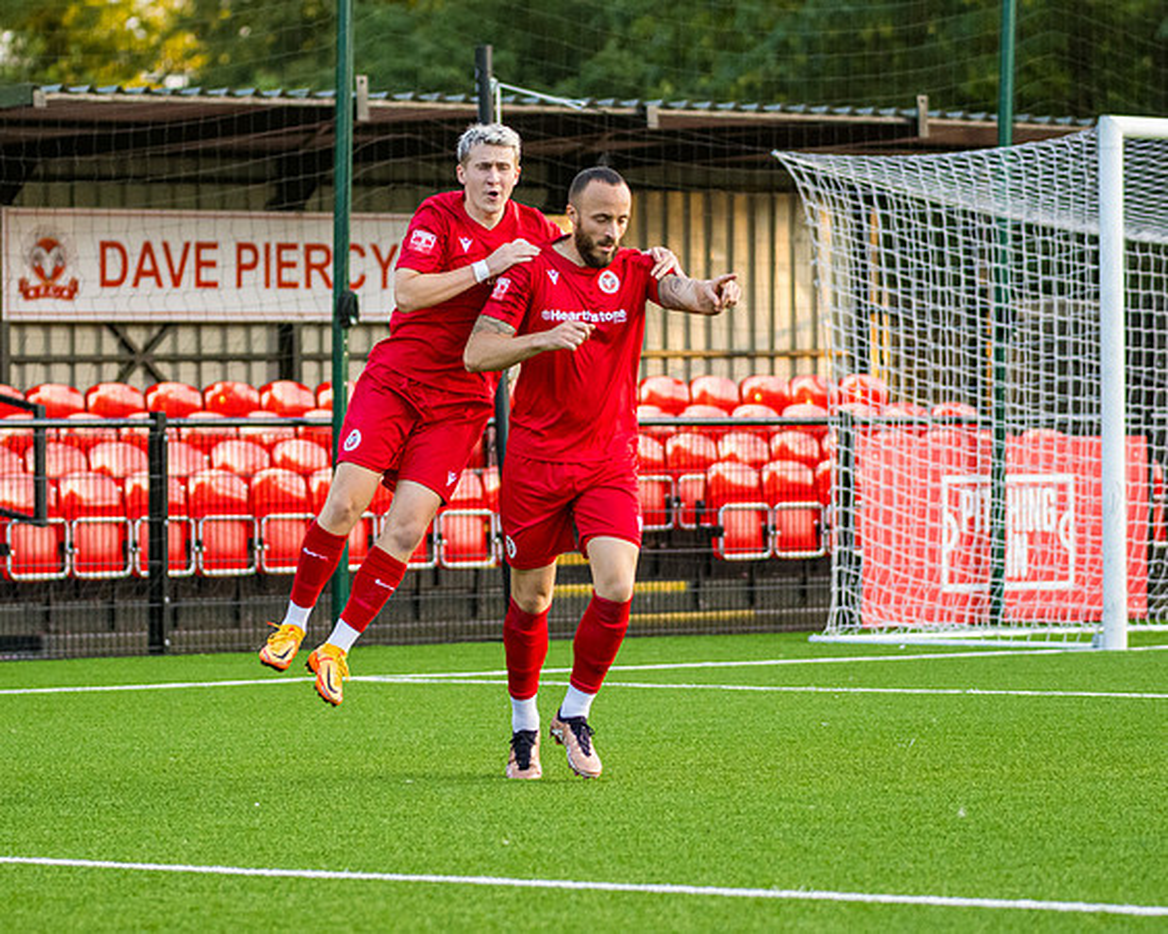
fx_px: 7699
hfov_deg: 8.7
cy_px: 462
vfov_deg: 6.9
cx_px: 519
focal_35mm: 223
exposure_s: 1/1250
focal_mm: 120
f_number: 2.8
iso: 1250
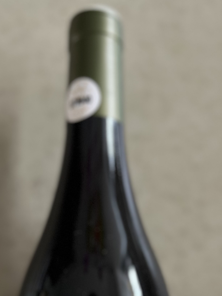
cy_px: 341
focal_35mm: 64
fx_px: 547
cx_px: 91
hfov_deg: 22.9
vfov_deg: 27.2
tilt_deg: -84.2
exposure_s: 1/121
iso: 80
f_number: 1.5
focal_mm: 5.7
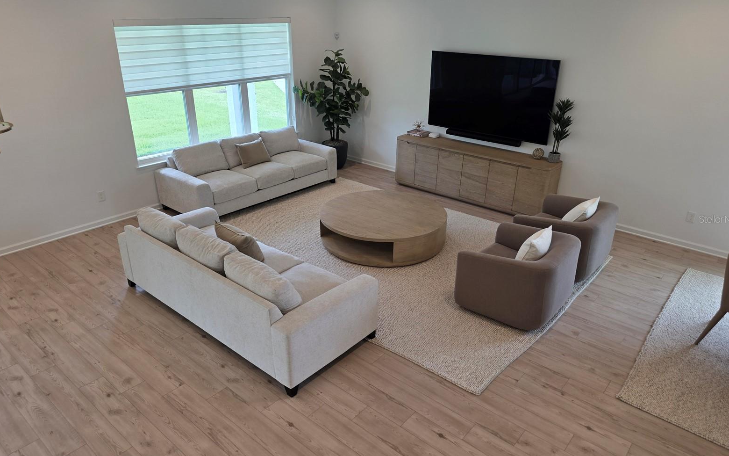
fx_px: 497
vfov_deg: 49.3
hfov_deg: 72.5
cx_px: 369
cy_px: 219
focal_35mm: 25
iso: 64
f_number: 1.7
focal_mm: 6.3
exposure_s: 1/120
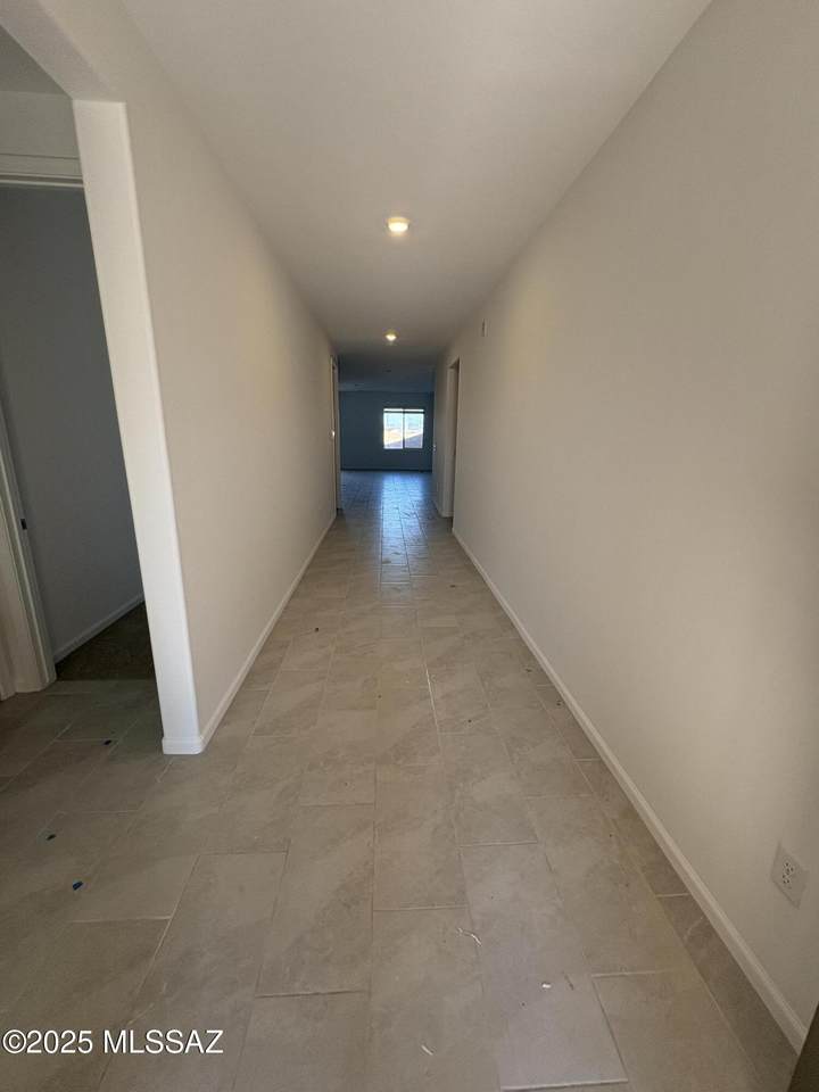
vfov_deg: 102.1
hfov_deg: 85.7
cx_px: 410
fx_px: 442
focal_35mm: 14
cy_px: 546
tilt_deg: -13.7
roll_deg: -1.2
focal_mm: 2.22
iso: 80
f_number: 2.2
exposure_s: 1/129
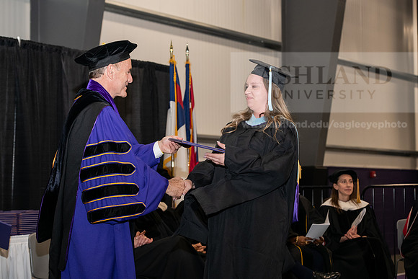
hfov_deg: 23.6
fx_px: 999
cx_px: 209
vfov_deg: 15.9
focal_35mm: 86
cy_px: 140
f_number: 5.6
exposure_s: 1/200
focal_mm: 86
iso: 1600
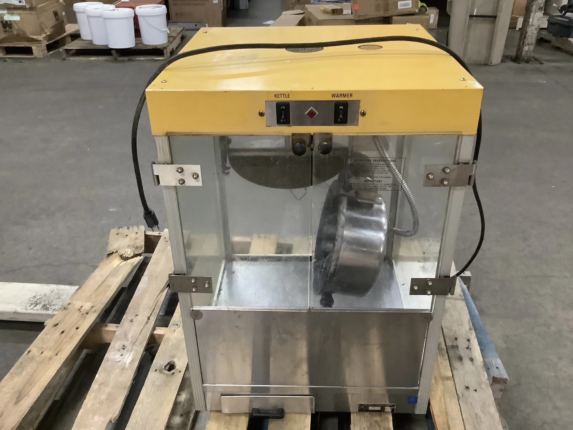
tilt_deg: -32.7
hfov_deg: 58.4
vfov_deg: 45.4
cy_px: 215
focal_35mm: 31
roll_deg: +1.1
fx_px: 513
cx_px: 286
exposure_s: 1/40
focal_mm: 3.3
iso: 400
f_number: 2.4
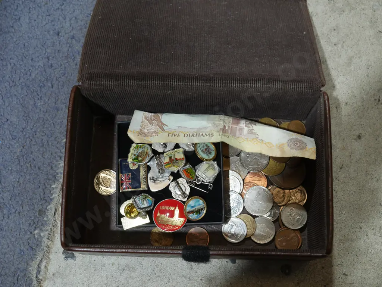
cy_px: 144
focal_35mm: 52
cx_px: 191
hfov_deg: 36.8
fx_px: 574
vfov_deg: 28.1
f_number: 5.3
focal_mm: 26
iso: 500
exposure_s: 1/60
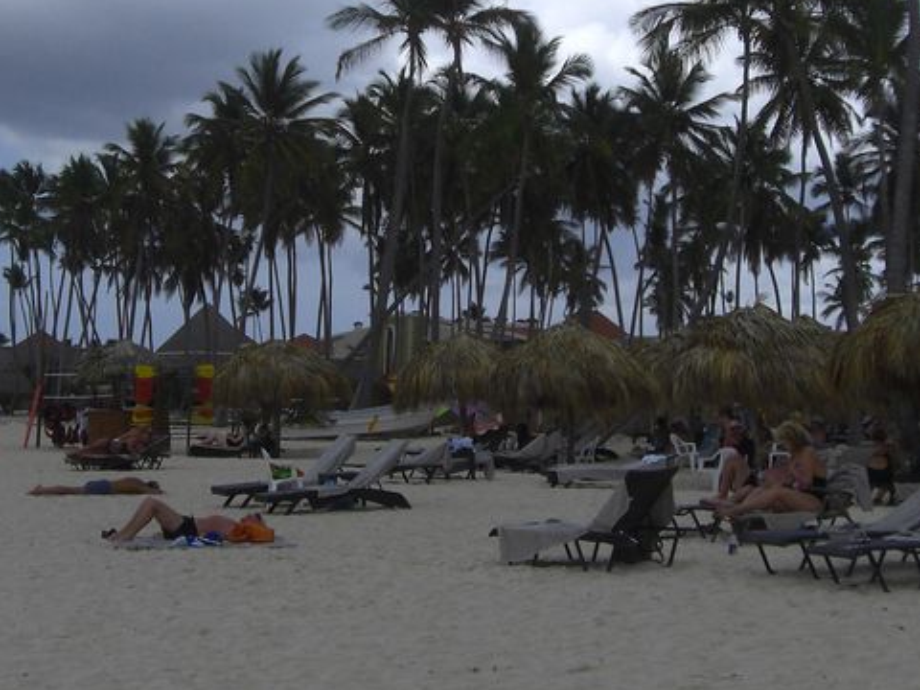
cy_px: 194
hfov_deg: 24.1
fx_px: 2153
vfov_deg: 18.1
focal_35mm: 81
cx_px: 427
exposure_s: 1/250
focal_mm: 6.2
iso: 64
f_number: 8
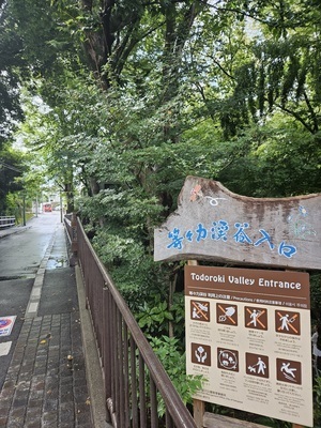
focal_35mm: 23
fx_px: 284
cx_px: 160
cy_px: 214
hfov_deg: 58.9
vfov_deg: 73.9
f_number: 1.8
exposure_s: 1/182
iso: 40
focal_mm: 5.4
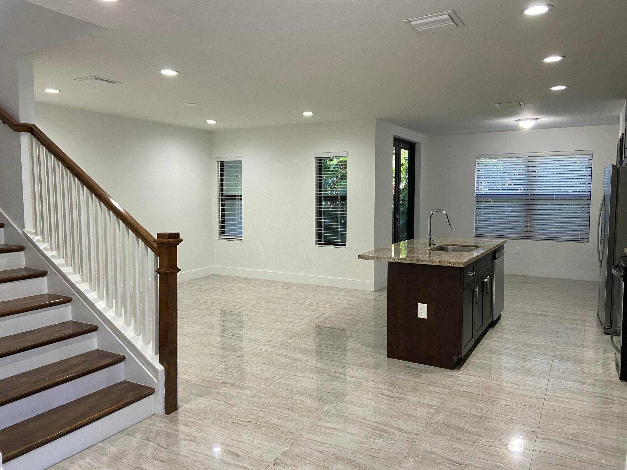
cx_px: 314
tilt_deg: -5.8
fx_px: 471
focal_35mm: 26
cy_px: 235
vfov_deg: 53.1
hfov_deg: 67.3
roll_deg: +0.6
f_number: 1.8
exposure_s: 1/60
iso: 125
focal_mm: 4.25
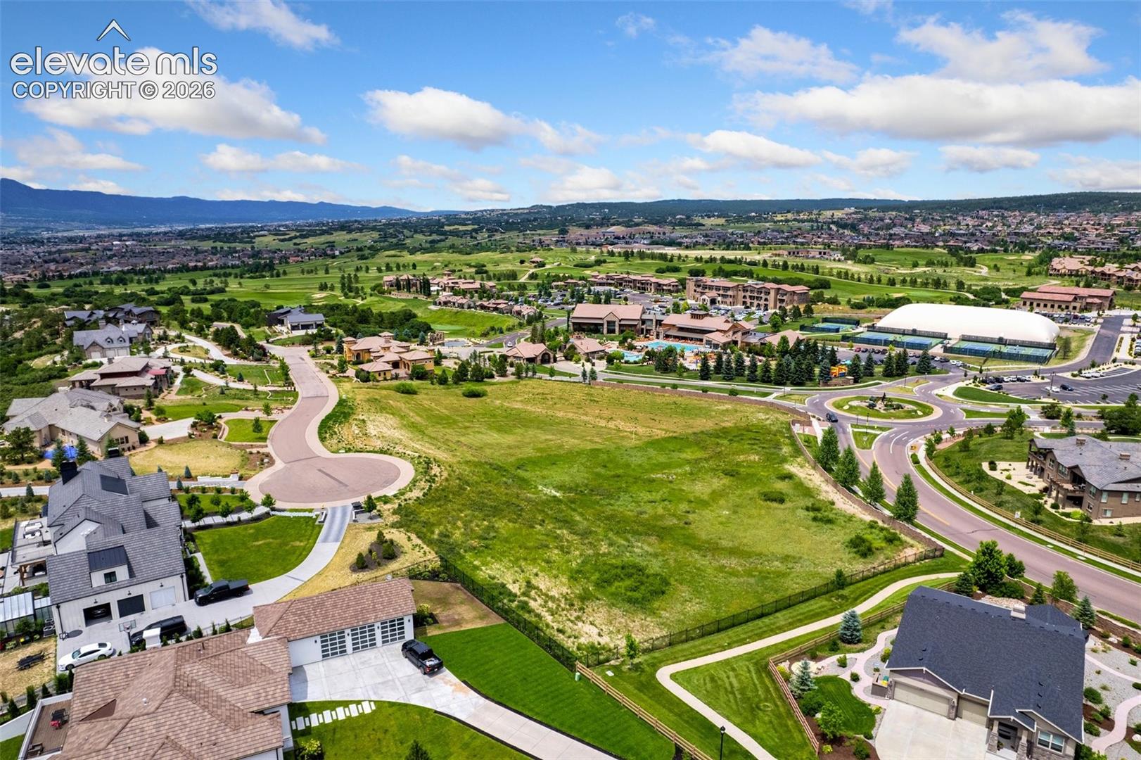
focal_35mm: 22
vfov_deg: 57.2
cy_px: 380
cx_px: 570
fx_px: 697
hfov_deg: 78.6
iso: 100
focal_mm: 8.38
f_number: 2.8
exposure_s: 1/2500
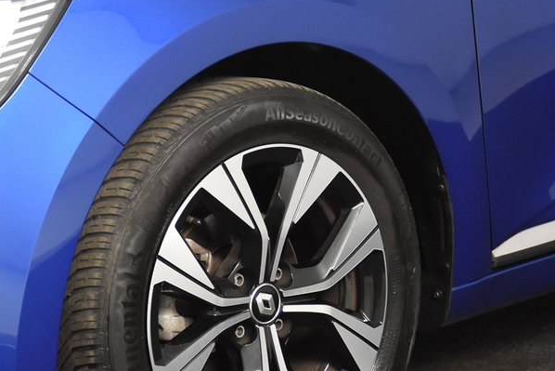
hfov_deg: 16.3
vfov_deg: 11.2
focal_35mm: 122
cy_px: 183
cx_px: -38
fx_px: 1881
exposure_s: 1/60
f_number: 4
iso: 1600
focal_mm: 38
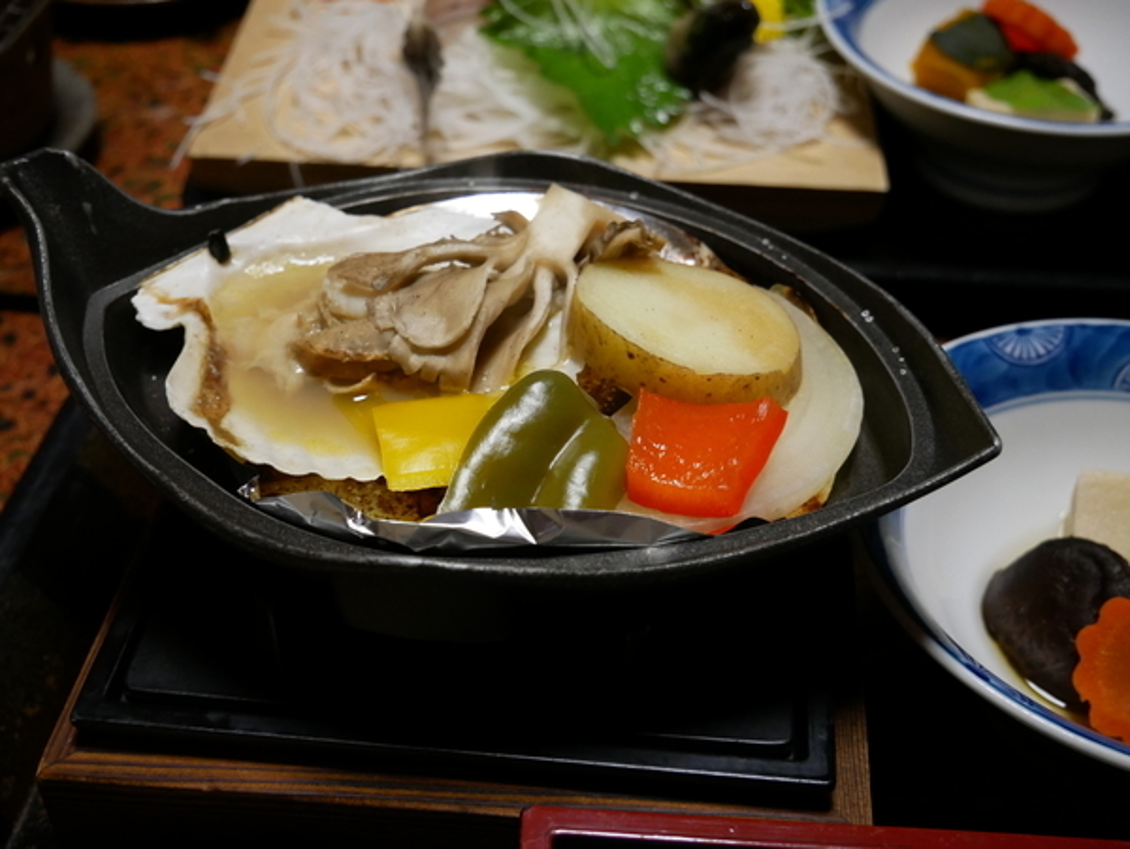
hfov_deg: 42.9
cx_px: 565
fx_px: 1437
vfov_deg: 32.9
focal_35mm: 44
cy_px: 424
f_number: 4.2
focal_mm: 22
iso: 1250
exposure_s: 1/60
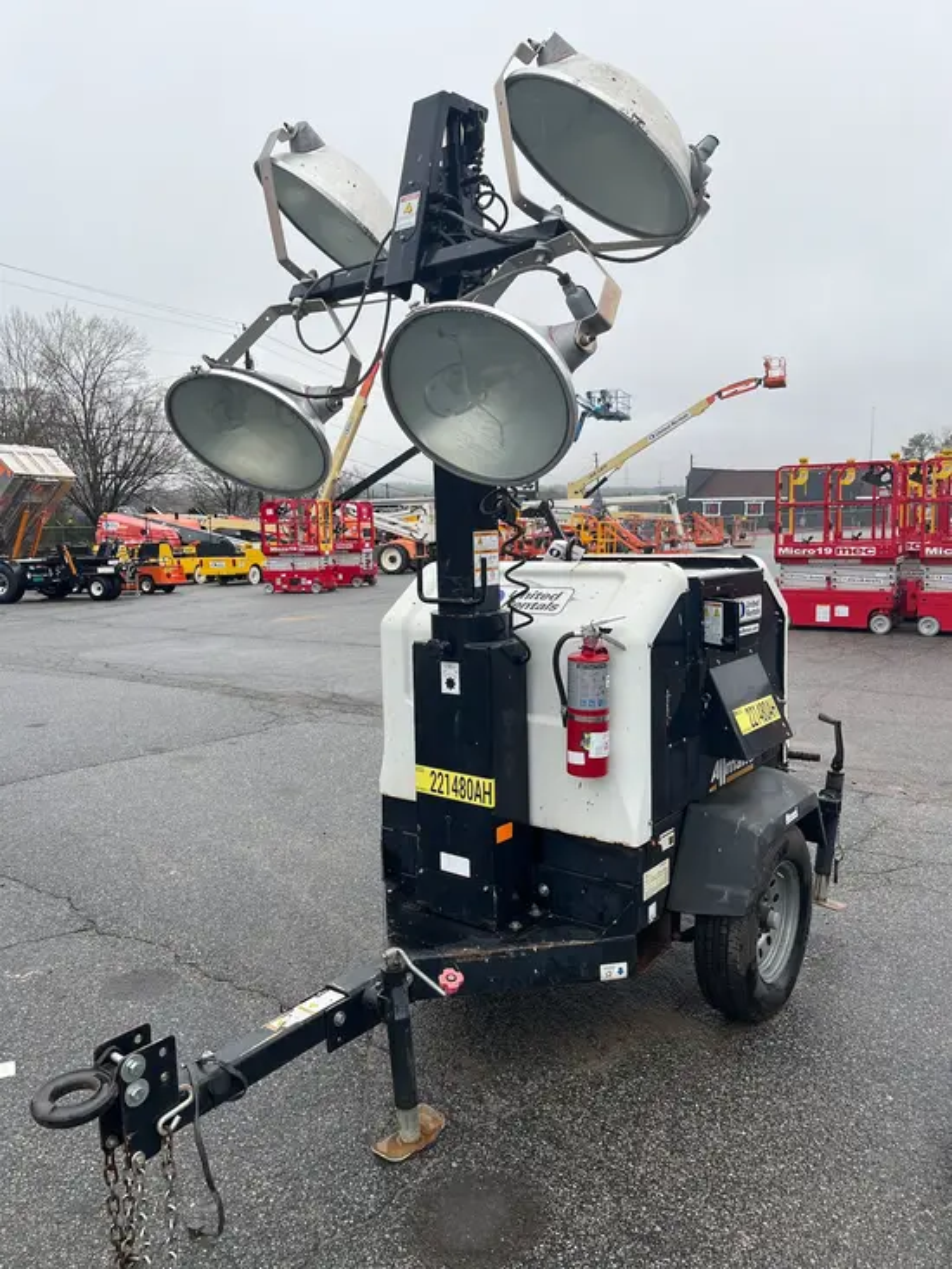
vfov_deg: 67.3
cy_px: 634
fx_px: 953
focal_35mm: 26
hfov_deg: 53.1
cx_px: 476
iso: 50
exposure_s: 1/532
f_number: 1.6
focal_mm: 5.1
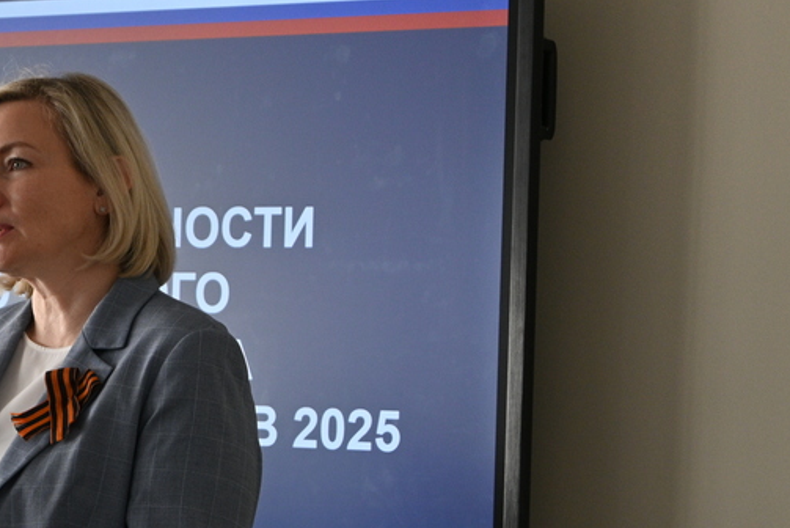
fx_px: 3271
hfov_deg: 13.6
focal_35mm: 149
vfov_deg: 9.2
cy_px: 402
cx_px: 13
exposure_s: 1/40
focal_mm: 50
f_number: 6.3
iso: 500
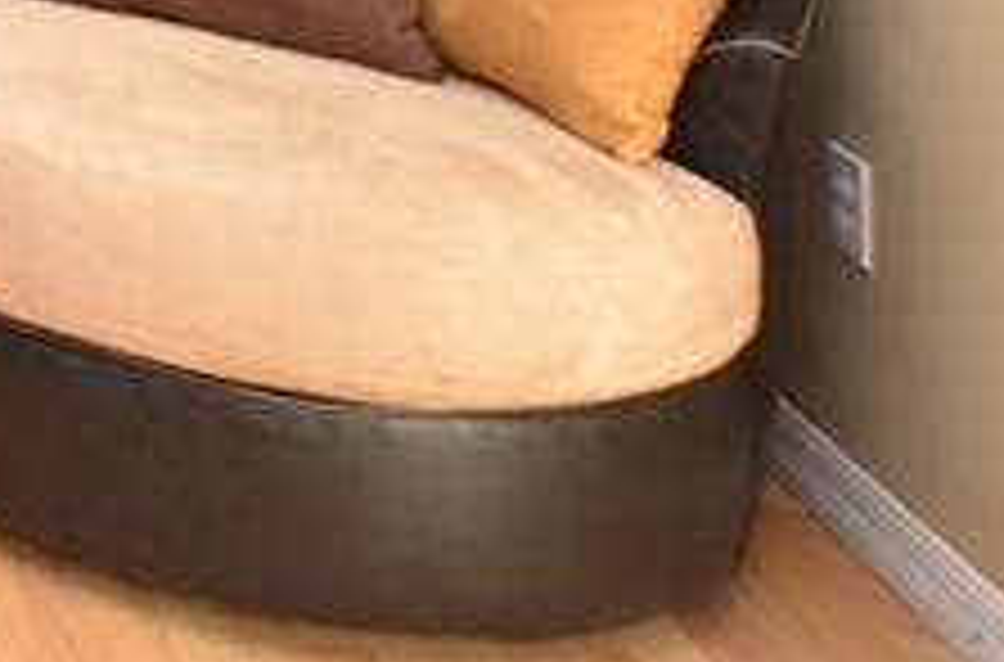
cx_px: -999
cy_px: -718
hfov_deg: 18.7
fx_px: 1918
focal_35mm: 69
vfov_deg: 15.2
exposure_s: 1/60
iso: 560
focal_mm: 10
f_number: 4
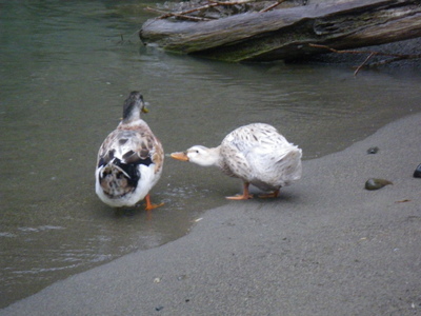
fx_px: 1399
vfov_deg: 12.9
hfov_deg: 17.1
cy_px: 158
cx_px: 210
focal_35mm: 115
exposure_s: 1/100
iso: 800
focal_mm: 20.6
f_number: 5.2
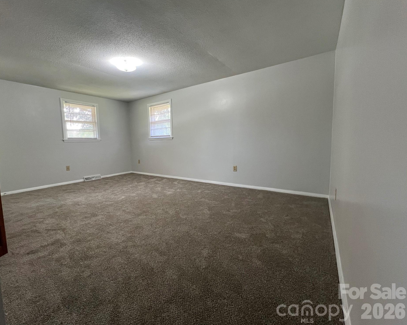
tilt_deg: -5.1
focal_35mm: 14
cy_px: 159
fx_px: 169
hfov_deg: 100.4
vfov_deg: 88.0
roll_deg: +1.7
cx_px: 184
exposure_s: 1/60
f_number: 1.8
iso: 250
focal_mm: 1.57
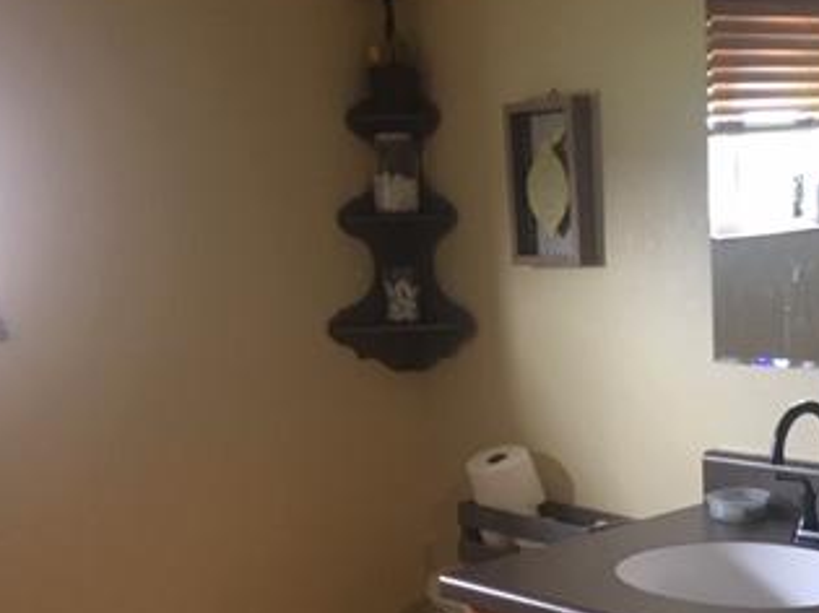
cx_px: 562
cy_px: 504
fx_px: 1395
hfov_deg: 32.4
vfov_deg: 24.3
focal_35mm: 59
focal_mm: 4.15
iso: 100
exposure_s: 1/15
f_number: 2.2
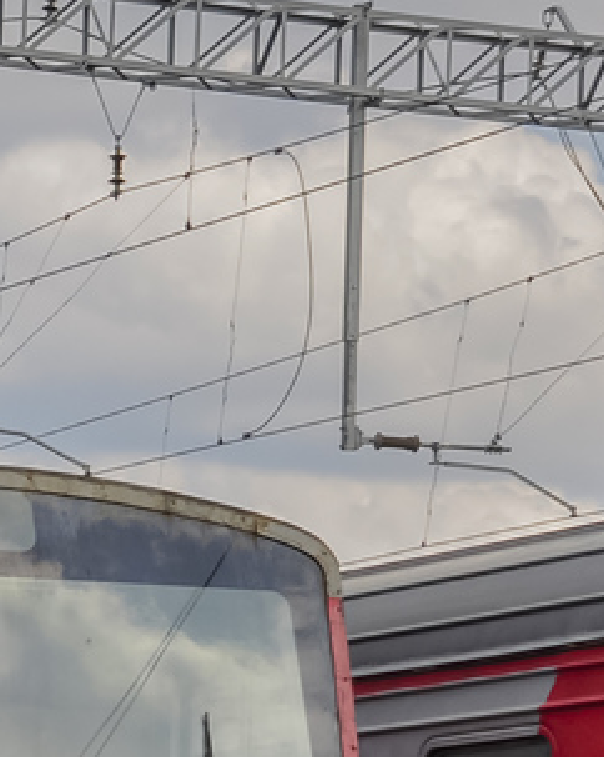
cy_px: 686
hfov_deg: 7.6
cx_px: -583
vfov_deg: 9.9
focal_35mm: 195
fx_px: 4362
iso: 200
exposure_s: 1/500
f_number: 7.1
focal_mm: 32
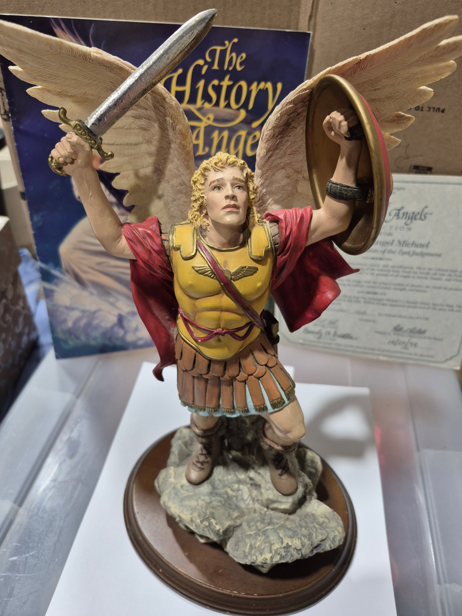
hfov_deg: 58.9
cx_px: 231
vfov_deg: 73.9
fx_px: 409
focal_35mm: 23
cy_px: 308
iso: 100
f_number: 1.8
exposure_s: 1/120
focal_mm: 5.4
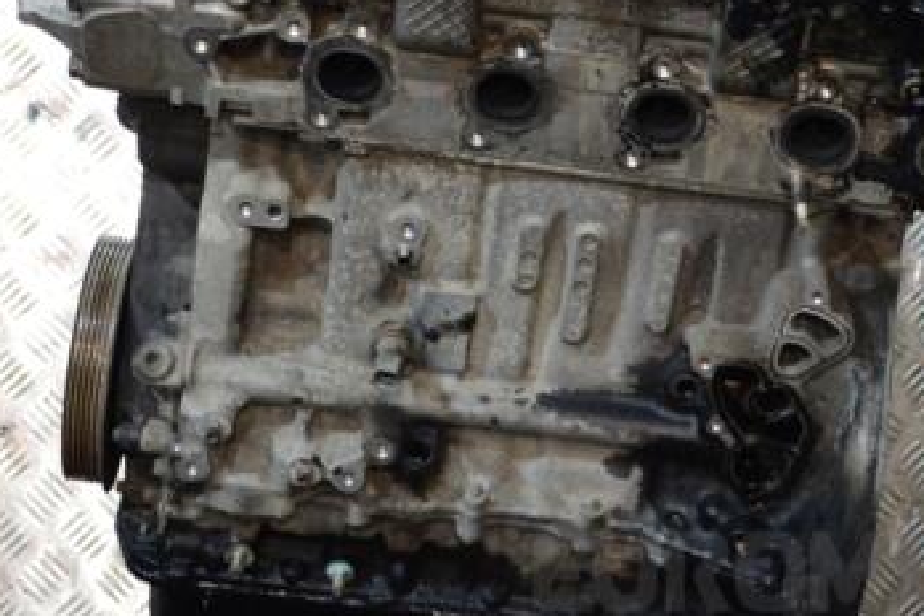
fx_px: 2258
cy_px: 218
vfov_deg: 15.5
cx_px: 483
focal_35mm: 88
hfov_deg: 23.1
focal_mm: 34
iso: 1000
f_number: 5
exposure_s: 1/30
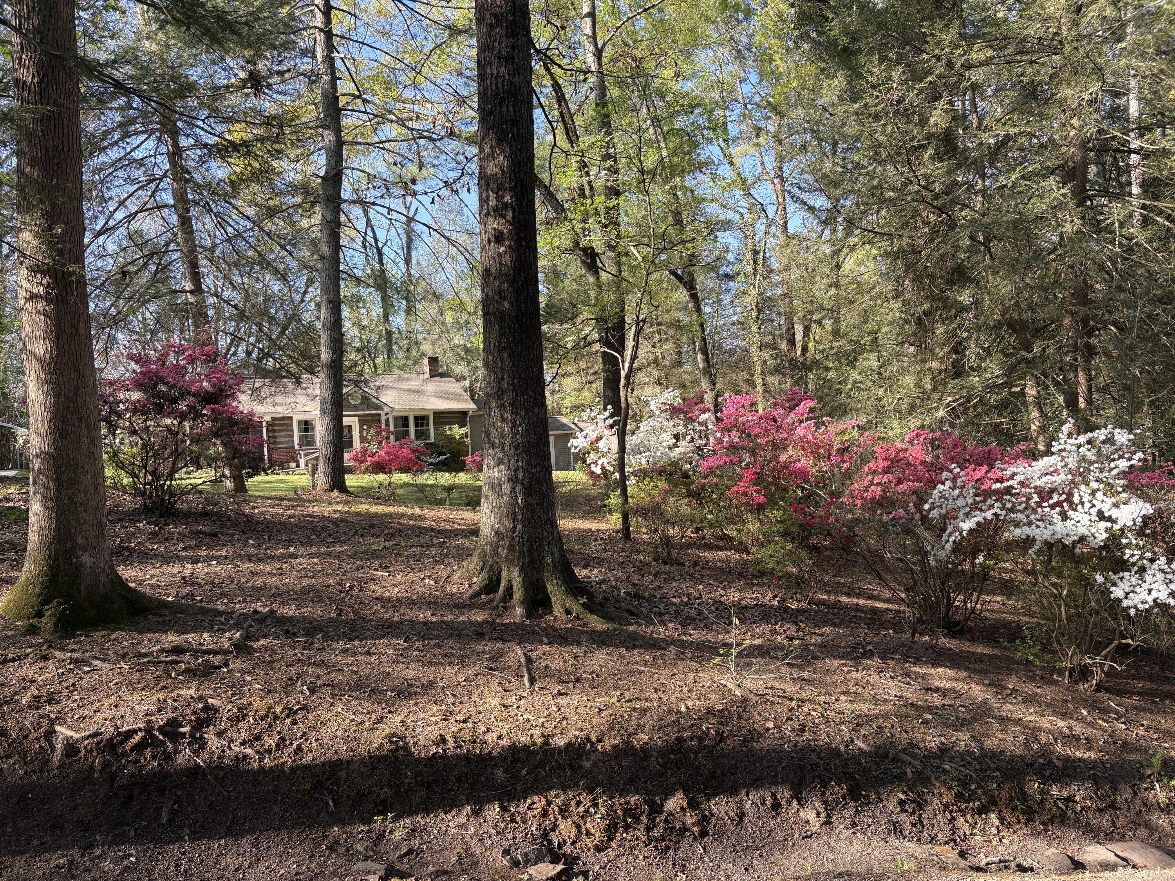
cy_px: 440
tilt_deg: -0.4
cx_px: 588
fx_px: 883
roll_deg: +3.3
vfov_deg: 53.1
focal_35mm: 26
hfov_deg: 67.3
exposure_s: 1/438
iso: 50
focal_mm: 5.96
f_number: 1.6
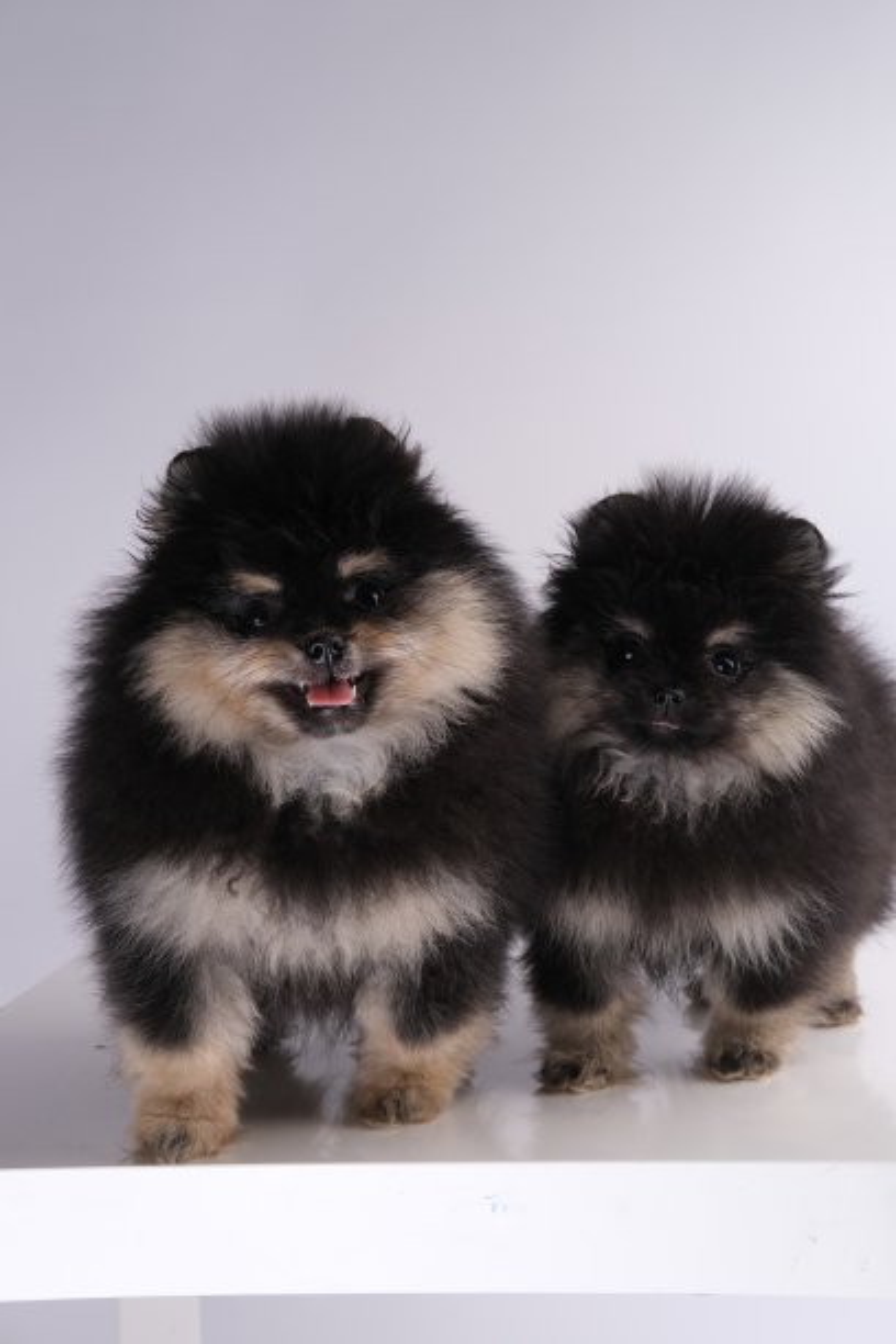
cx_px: 448
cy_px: 672
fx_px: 1979
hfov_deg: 25.5
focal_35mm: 53
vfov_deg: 37.5
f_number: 10
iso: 160
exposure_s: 1/125
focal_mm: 35
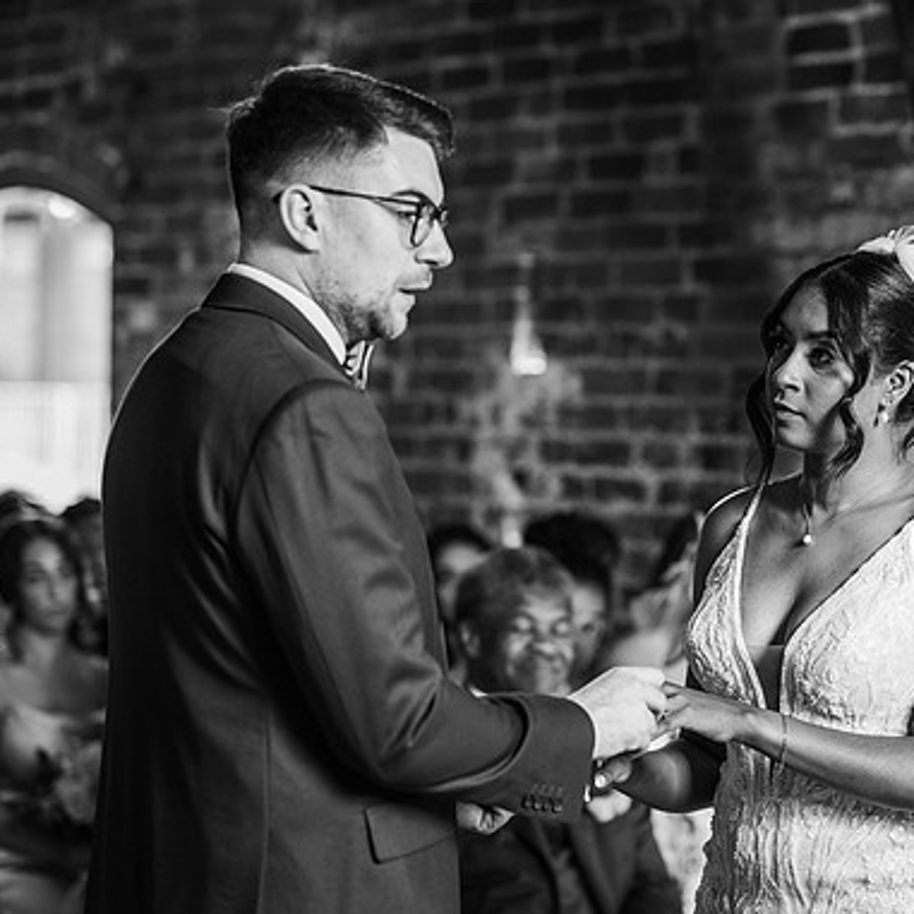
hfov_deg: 15.8
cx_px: 669
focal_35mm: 110
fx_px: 3286
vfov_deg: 15.8
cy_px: 461
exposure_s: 1/200
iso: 1400
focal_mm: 85
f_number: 2.5
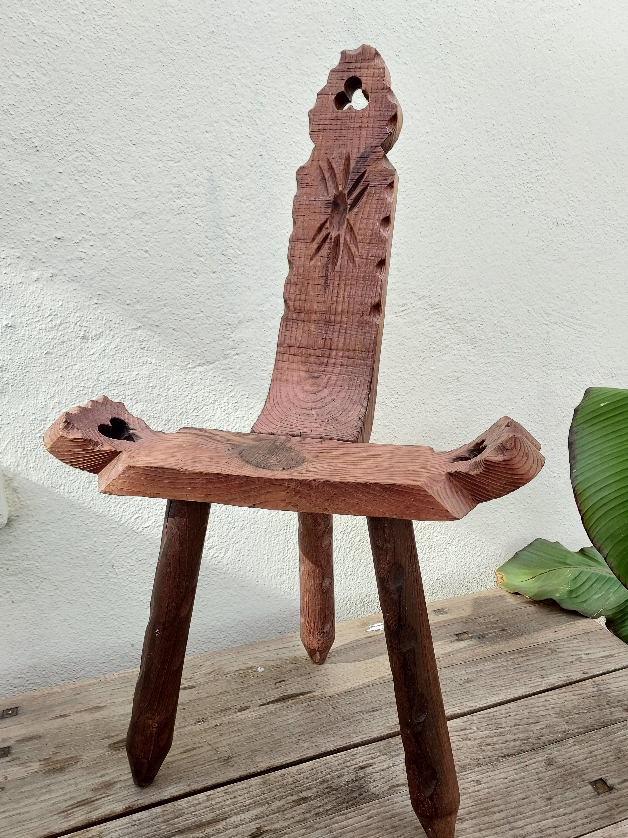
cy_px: 421
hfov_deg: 54.9
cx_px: 324
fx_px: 605
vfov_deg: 69.4
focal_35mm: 25
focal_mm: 4.6
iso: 80
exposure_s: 1/100
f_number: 1.8
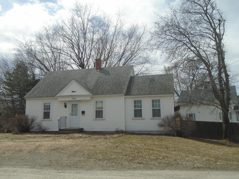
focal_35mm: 31
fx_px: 214
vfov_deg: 45.4
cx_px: 120
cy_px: 90
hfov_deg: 58.4
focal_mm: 5.5
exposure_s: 1/320
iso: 100
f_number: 8.8
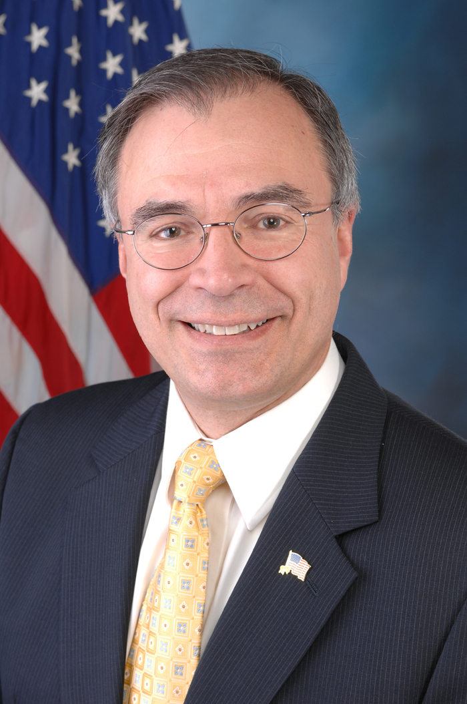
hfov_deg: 16.2
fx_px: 1639
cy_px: 352
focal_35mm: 84
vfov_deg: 24.2
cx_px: 234
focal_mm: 56
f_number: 9
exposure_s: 1/100
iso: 160
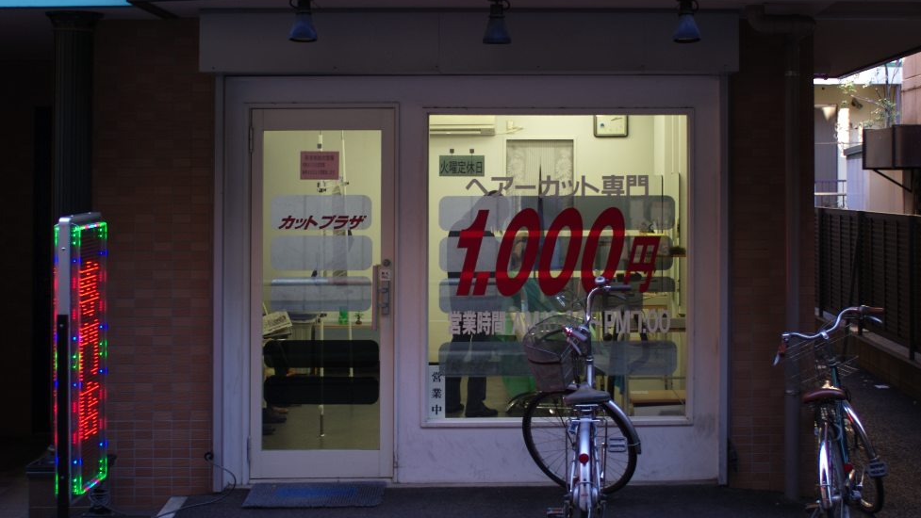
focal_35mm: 45
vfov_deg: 26.5
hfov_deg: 45.5
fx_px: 1099
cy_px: 289
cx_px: 456
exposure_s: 1/50
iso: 100
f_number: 2.8
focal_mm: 28
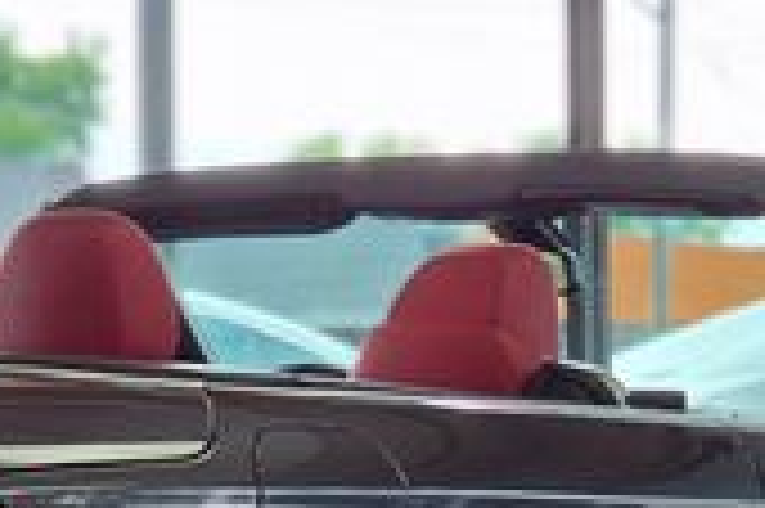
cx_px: 126
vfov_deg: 5.0
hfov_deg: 7.6
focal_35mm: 270
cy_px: 751
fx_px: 5732
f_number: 2.4
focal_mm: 7
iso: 25
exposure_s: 1/120
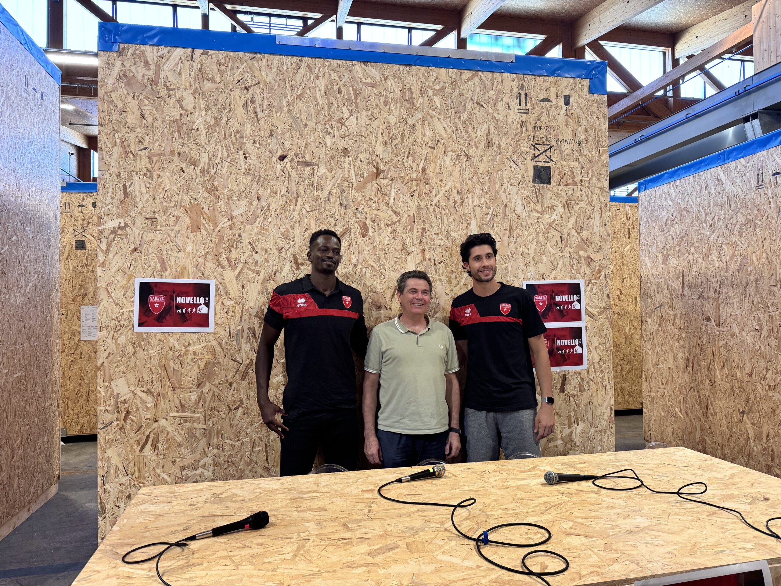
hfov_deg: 71.6
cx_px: 390
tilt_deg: +1.9
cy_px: 293
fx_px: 541
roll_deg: +0.8
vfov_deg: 56.8
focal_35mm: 24
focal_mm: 6.76
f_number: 1.78
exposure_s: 1/50
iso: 160
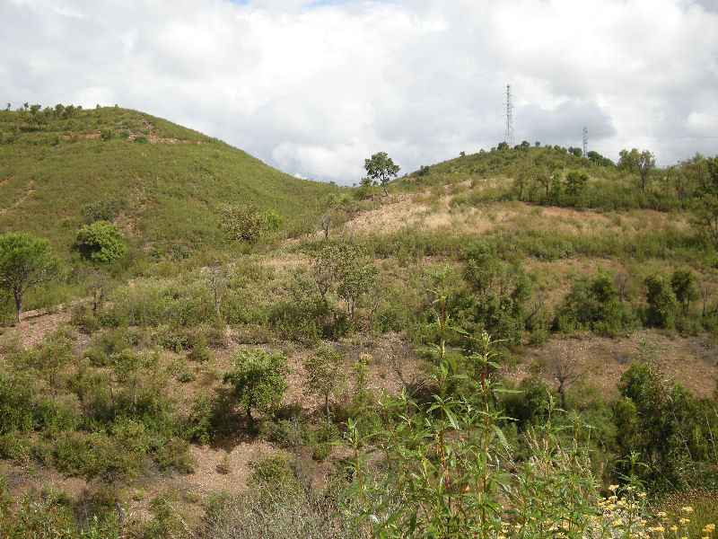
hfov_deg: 50.1
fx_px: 767
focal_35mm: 37
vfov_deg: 38.7
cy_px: 270
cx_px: 359
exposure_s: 1/754
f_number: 2.8
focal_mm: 7.9
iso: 64
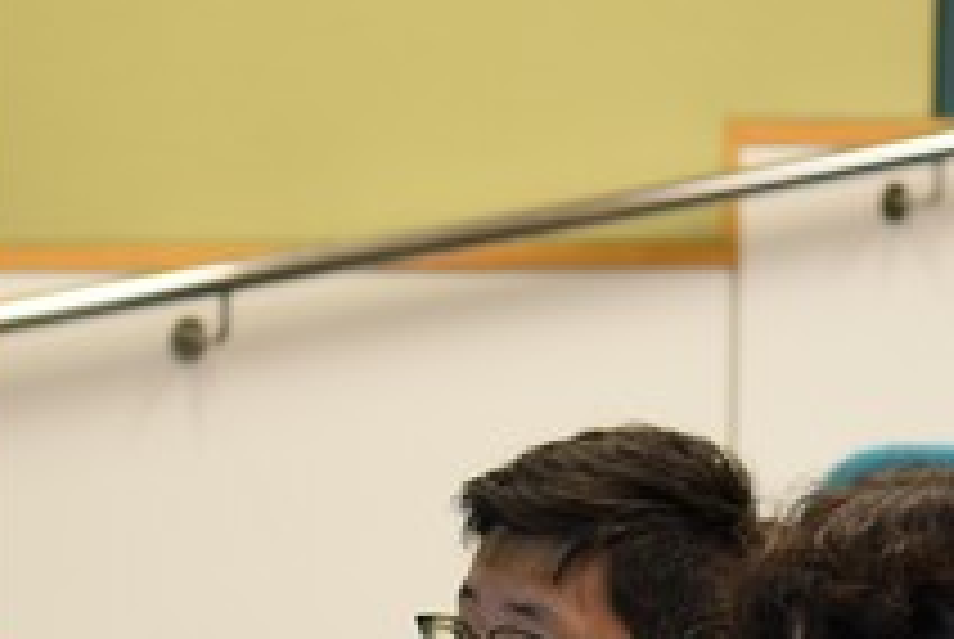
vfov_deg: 5.2
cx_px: 954
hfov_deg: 7.8
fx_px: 7006
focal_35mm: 264
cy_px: 796
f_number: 3.2
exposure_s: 1/100
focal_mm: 70
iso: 1400
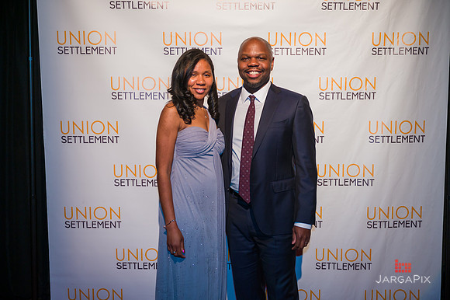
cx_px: 225
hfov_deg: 44.5
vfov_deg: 30.5
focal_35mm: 44
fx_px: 550
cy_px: 150
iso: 640
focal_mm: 44
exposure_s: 1/200
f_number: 4
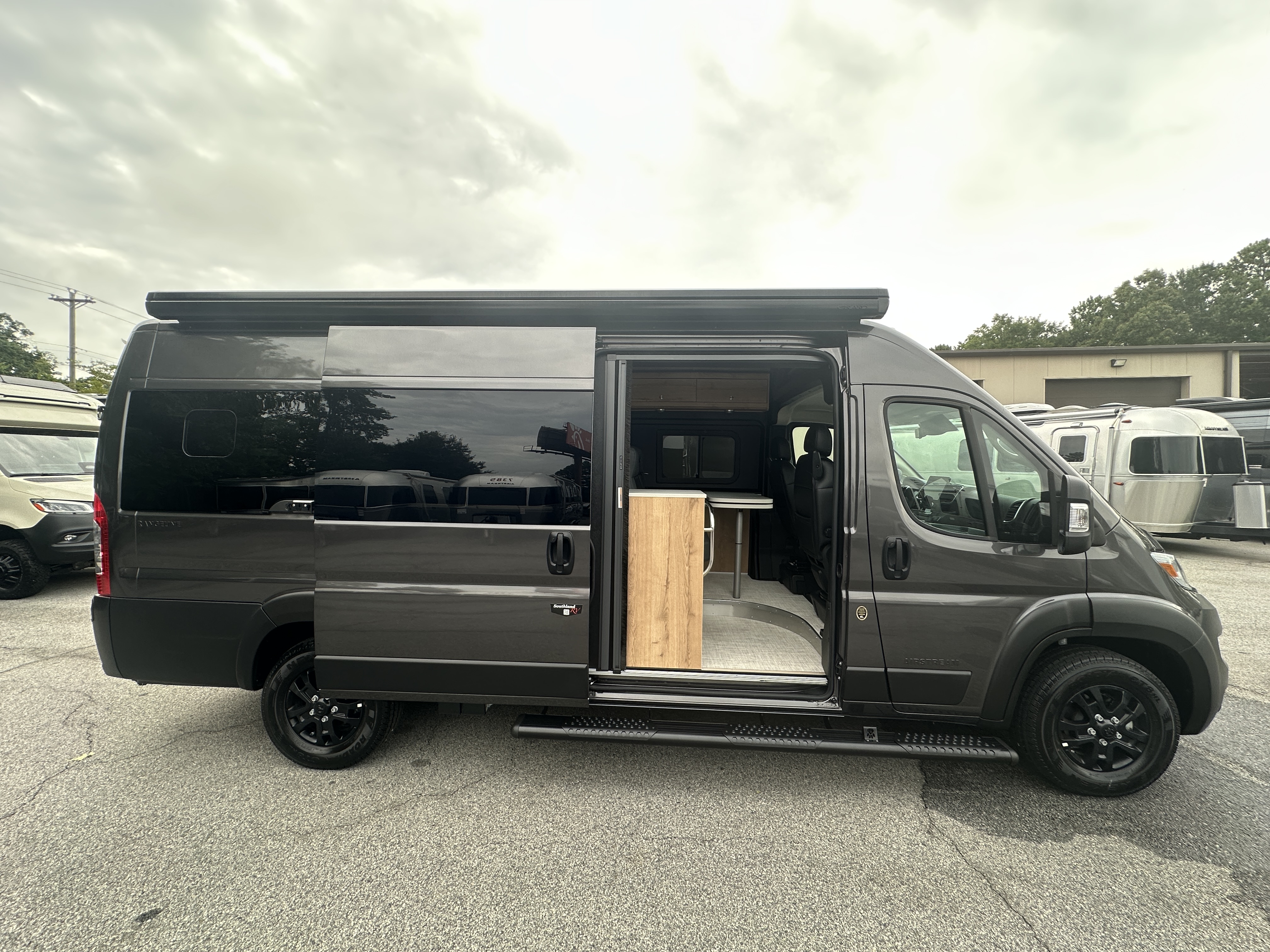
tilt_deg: +0.6
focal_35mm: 14
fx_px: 514
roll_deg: +0.3
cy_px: 476
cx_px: 635
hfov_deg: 102.1
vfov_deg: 85.7
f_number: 2.2
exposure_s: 1/99
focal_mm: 2.22
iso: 40
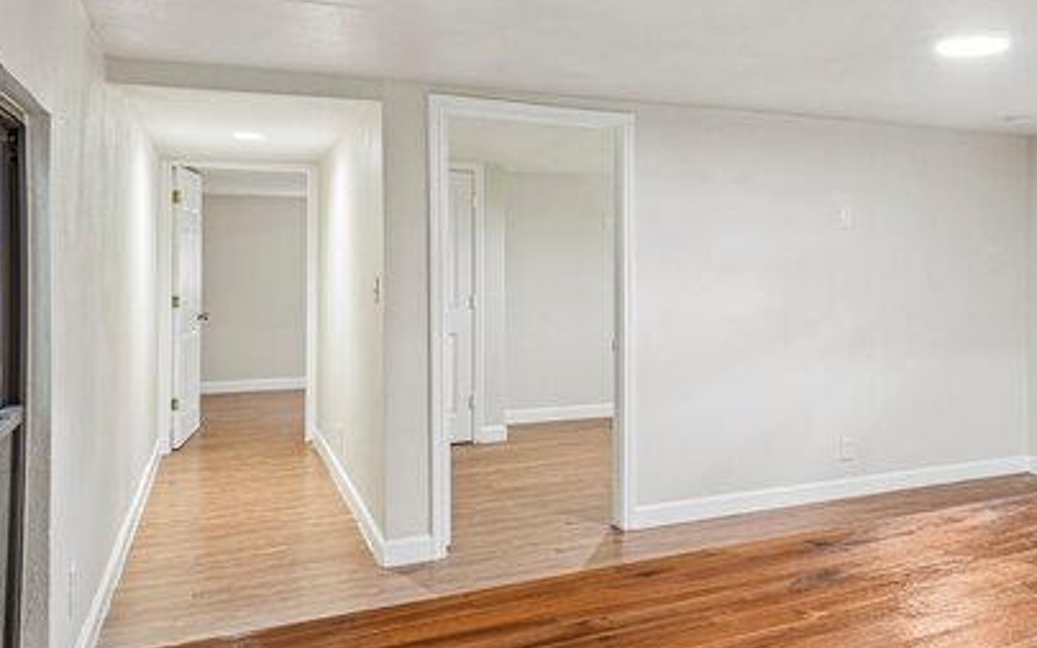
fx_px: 819
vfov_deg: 43.0
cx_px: 804
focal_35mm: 29
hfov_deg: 60.3
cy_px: 265
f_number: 8
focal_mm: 18
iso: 500
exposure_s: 1/5
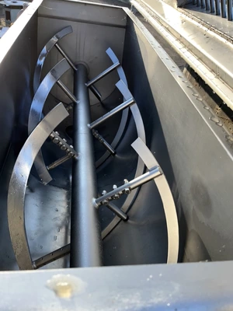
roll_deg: -12.8
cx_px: 116
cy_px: 156
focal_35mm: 26
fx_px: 233
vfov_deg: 67.3
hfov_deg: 53.1
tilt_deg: -41.3
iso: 32
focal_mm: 5.1
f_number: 1.6
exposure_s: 1/951
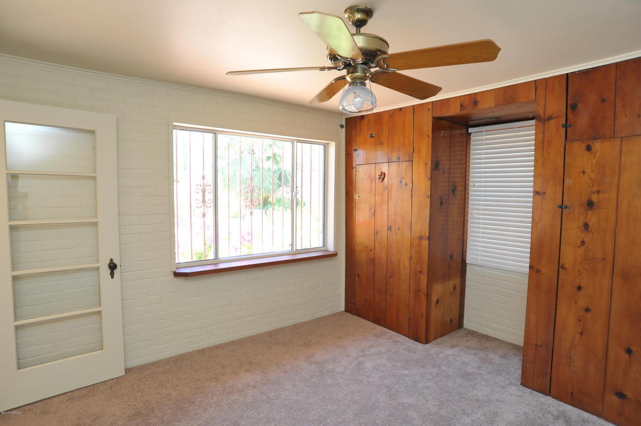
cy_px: 213
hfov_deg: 84.0
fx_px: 356
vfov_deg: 61.9
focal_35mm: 20
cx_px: 320
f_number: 7.1
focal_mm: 20
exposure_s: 1/30
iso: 640
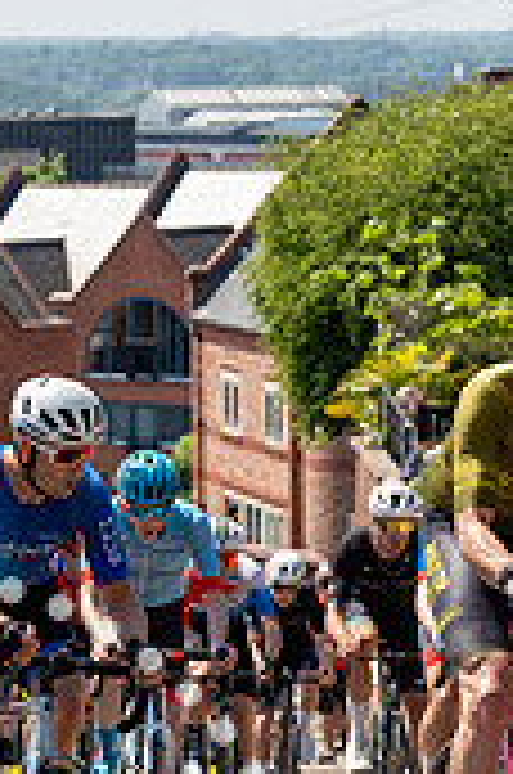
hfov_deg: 6.1
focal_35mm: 223
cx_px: -14
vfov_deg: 9.2
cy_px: 603
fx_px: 4786
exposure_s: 1/800
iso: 160
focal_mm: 85
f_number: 4.5
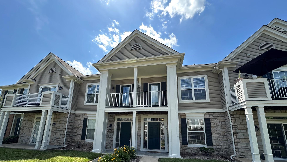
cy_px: 106
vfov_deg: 65.5
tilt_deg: +13.3
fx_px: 122
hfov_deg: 99.3
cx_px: 139
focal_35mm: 16
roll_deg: -1.6
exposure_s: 1/774
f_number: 2.2
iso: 40
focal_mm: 2.22
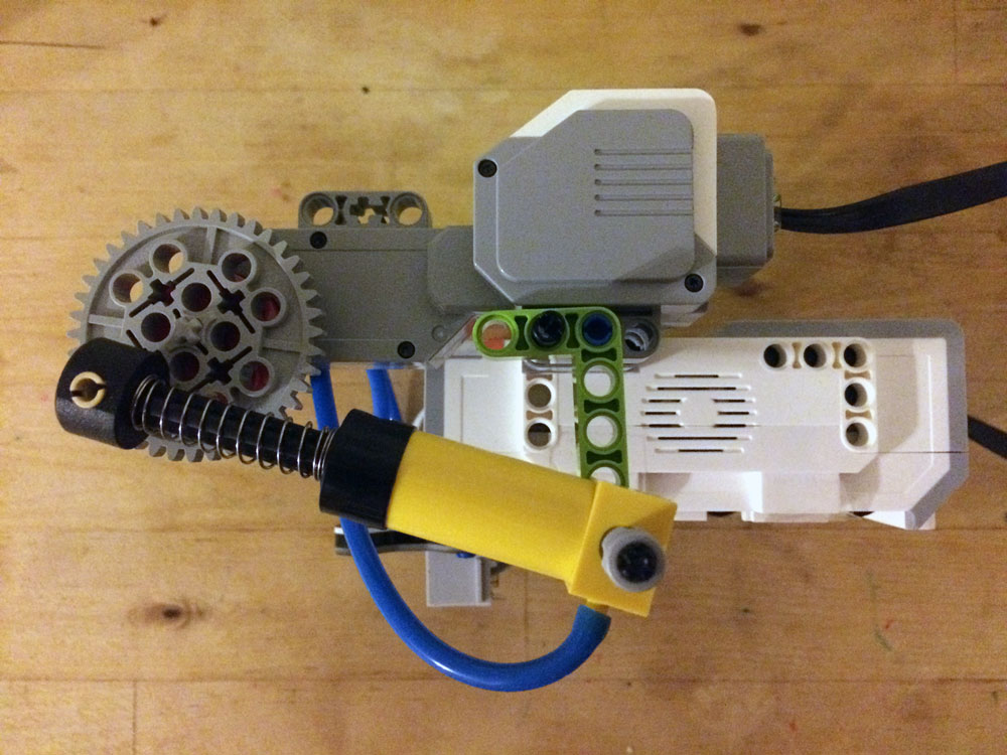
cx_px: 504
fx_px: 844
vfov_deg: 48.2
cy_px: 378
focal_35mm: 29
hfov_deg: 61.7
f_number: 2.2
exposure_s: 1/15
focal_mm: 4.15
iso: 640
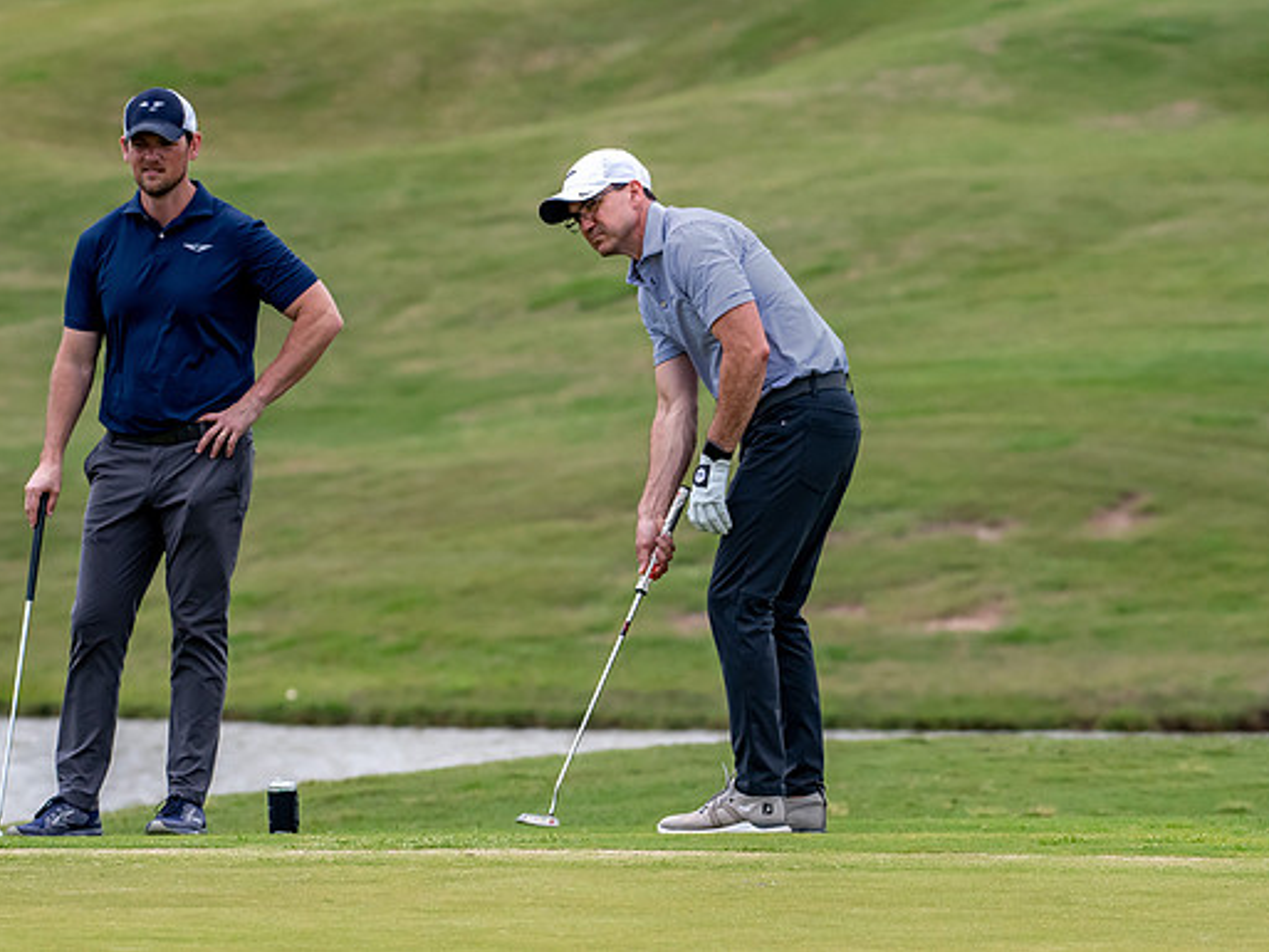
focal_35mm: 326
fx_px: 11954
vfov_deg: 4.6
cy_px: 476
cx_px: 638
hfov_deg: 6.1
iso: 1400
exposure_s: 1/2000
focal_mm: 200
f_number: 5.6
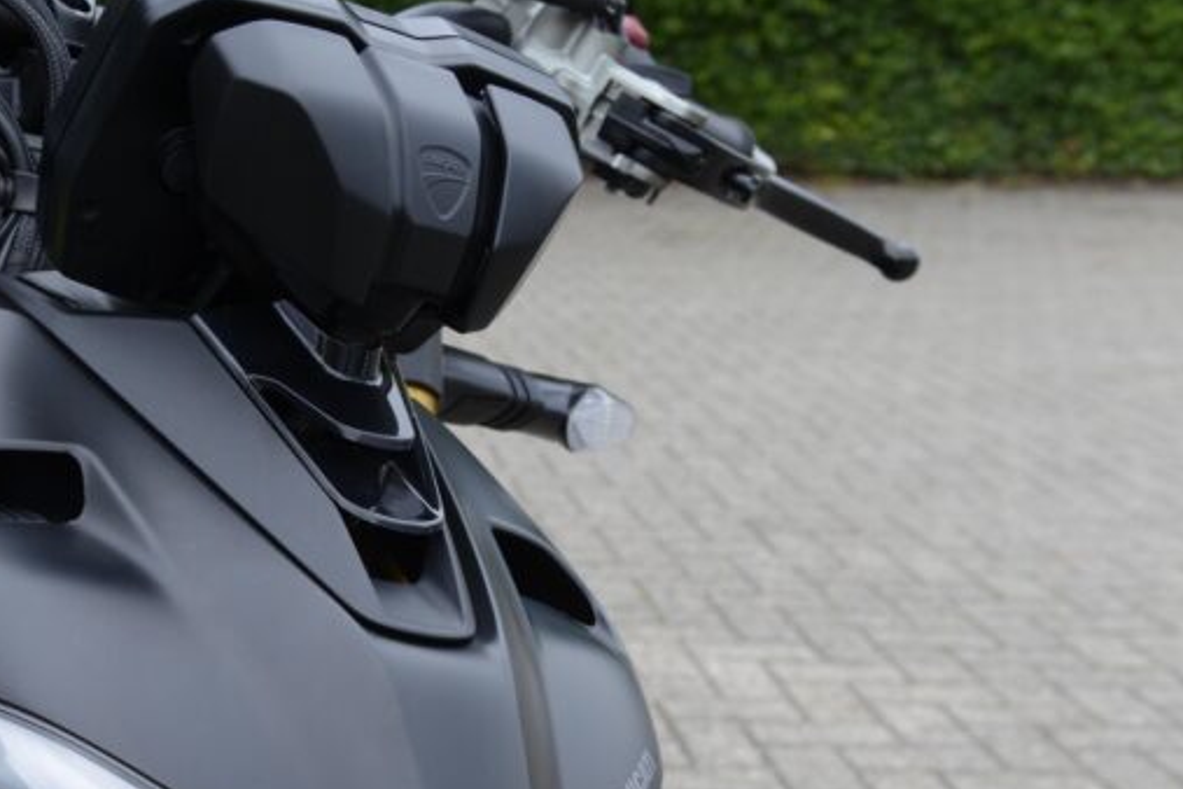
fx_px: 2202
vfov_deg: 20.0
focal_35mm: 67
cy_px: 694
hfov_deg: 28.8
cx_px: 93
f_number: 8
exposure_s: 1/160
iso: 400
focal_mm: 34
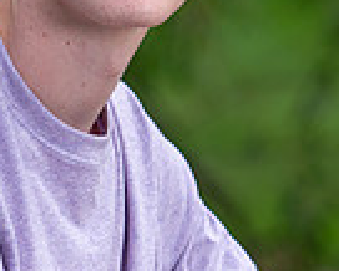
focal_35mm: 497
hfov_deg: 3.9
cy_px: 127
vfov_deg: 3.1
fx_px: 4990
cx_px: 97
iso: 100
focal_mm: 160
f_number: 4
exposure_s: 1/250
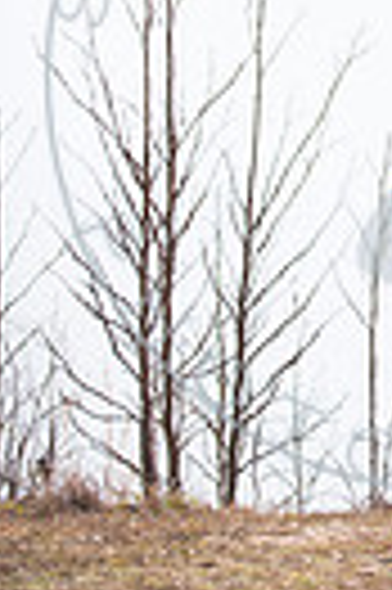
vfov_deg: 5.8
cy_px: -266
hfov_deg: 3.9
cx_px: 667
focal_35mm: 351
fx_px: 5748
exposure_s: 1/800
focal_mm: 102
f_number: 2.8
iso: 100
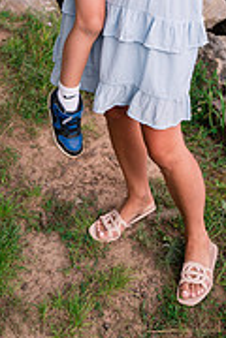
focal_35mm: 65
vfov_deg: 27.1
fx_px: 612
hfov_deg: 20.8
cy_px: -75
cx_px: 170
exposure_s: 1/400
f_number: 3.2
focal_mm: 26
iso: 200
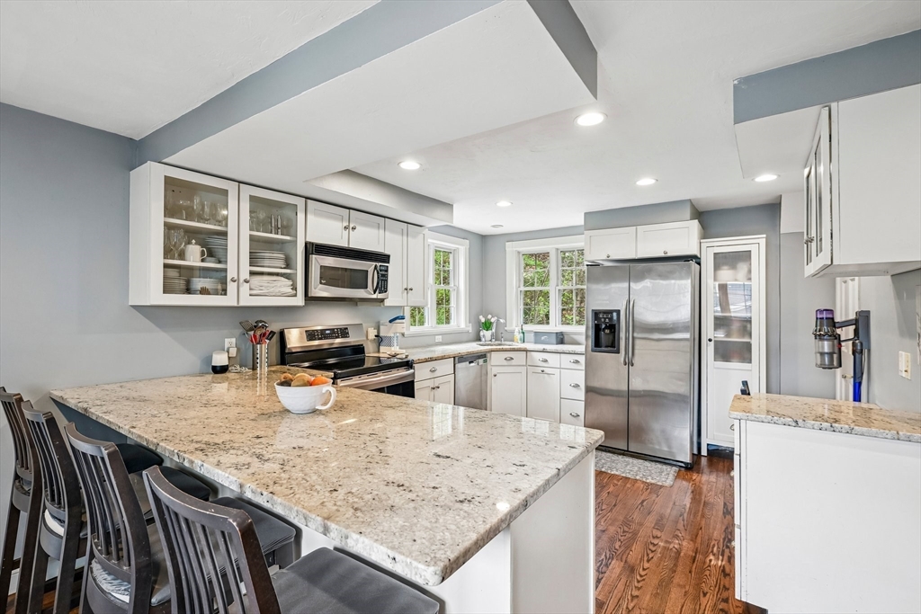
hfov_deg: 96.7
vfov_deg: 73.8
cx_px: 460
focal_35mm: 16
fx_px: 409
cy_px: 307
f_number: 8
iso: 400
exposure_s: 1/13
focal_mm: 16
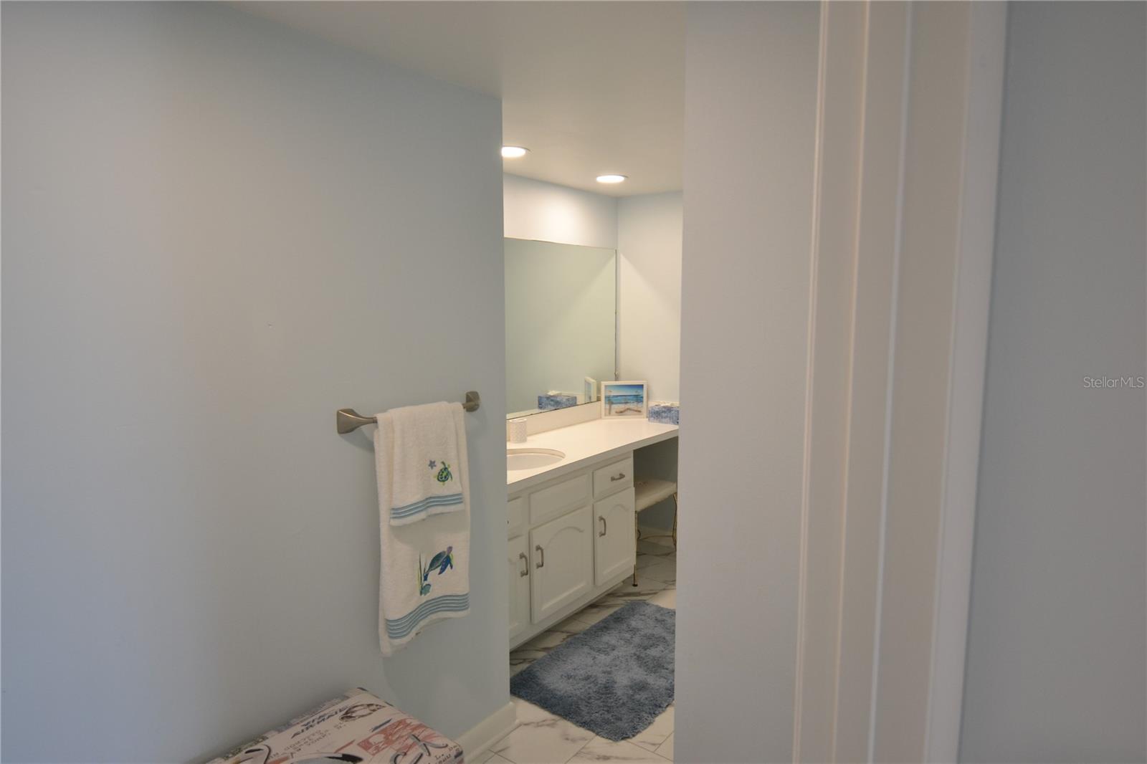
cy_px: 382
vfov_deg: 59.5
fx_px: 669
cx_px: 574
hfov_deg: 81.2
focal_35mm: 21
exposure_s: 1/60
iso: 560
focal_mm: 14
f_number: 4
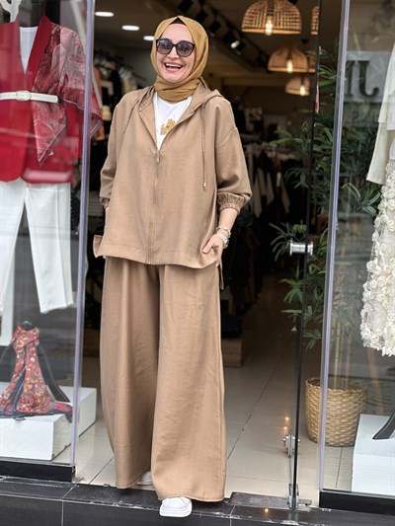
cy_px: 263
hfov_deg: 19.1
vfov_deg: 25.3
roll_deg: -3.1
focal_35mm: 77
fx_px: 1171
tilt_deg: -4.3
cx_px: 198
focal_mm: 9
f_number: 2.8
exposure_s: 1/121
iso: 64
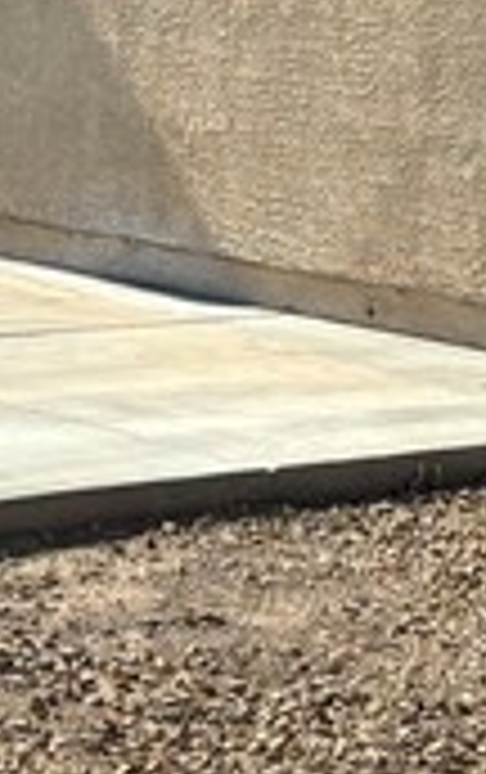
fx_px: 3464
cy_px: -212
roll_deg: -4.7
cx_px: 495
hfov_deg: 8.0
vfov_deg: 12.4
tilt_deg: +2.4
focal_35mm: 164
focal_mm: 5.96
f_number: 1.6
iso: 50
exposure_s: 1/3413
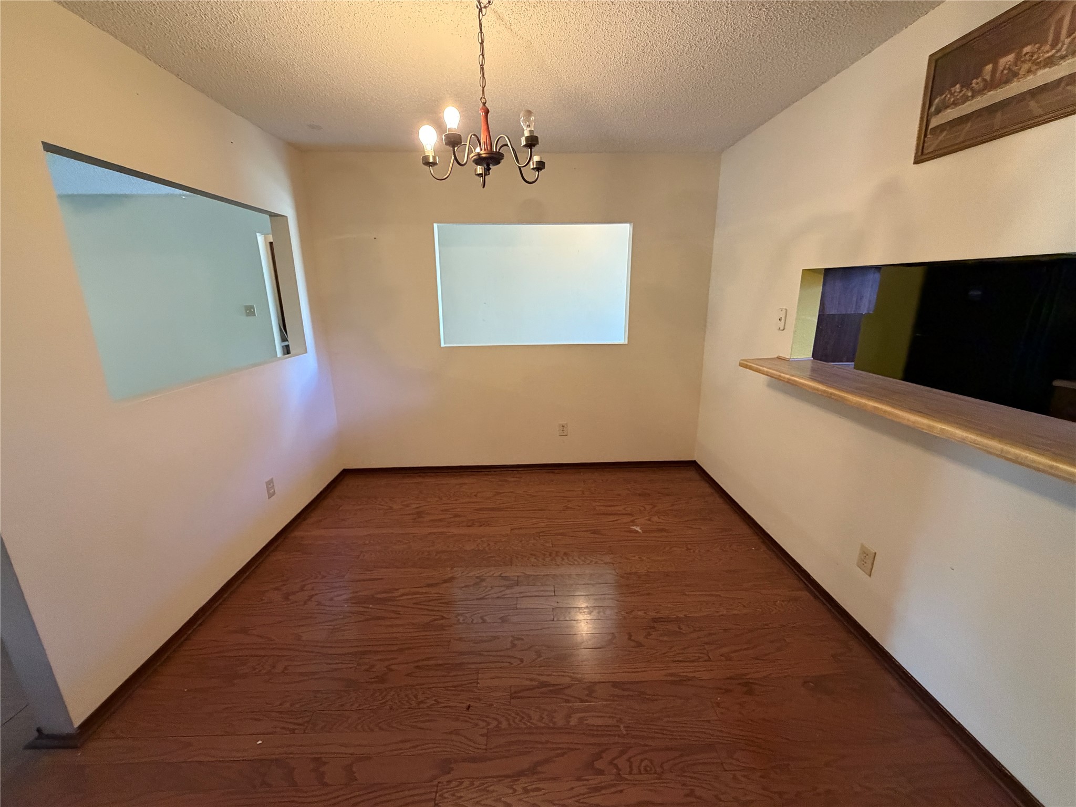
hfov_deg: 102.1
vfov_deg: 85.7
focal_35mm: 14
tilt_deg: -14.2
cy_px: 404
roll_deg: +1.0
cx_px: 538
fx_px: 435
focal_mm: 2.22
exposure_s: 1/60
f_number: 2.2
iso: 640
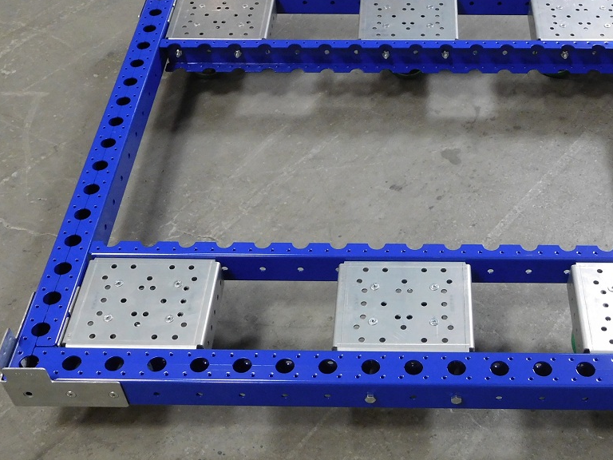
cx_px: 399
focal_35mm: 50
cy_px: 284
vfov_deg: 29.0
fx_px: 885
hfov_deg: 37.8
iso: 320
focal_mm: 5.7
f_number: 3.6
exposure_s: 1/30
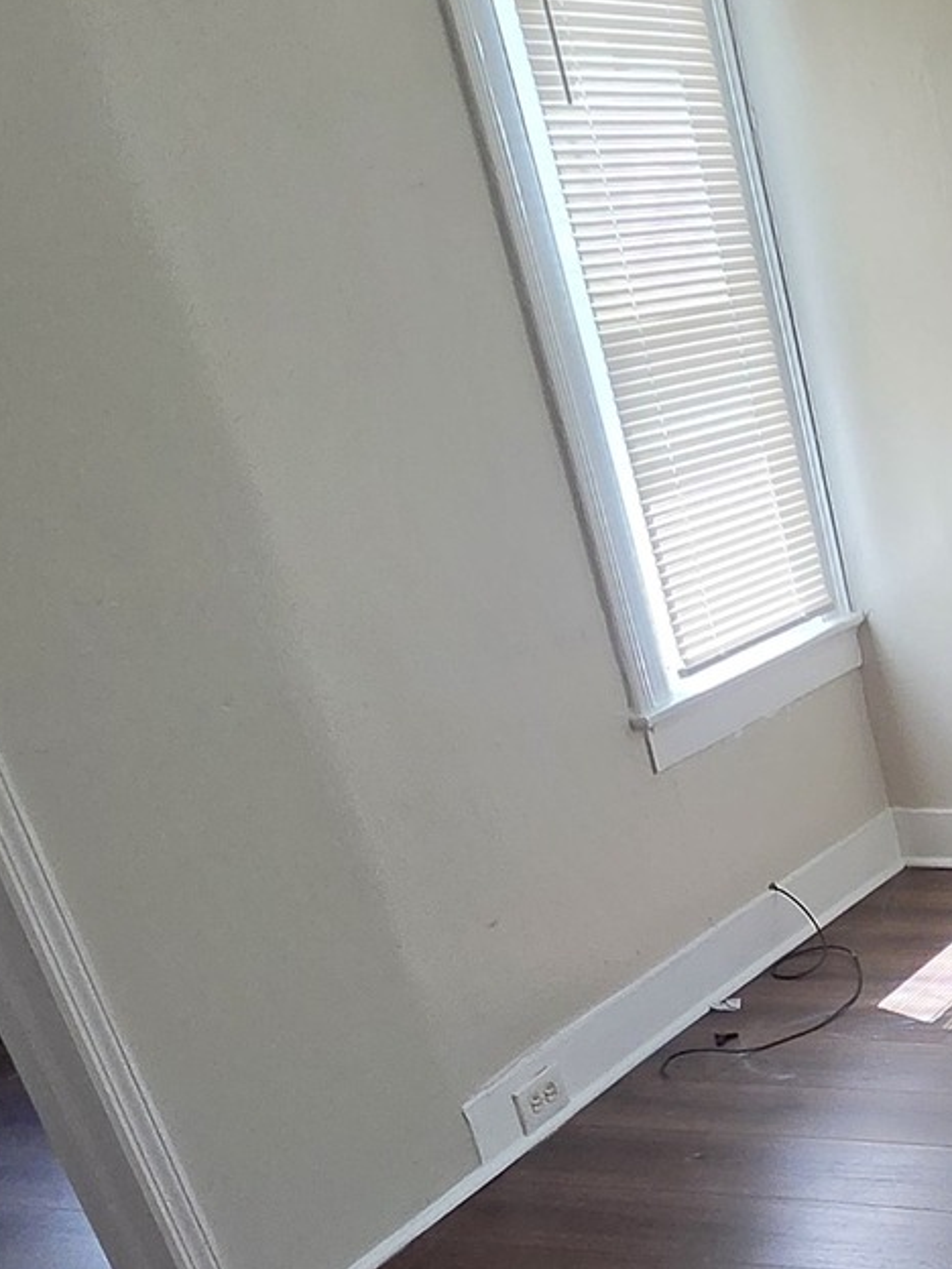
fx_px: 1760
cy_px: 1177
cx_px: 1434
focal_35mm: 48
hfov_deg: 23.9
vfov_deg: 36.8
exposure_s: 1/120
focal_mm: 2.2
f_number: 2.2
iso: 320
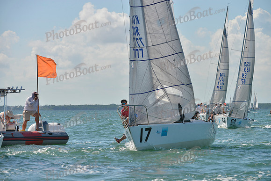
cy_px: 90
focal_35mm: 200
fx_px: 1506
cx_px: 136
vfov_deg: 6.9
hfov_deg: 10.3
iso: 200
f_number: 7.1
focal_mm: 200
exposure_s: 1/1000
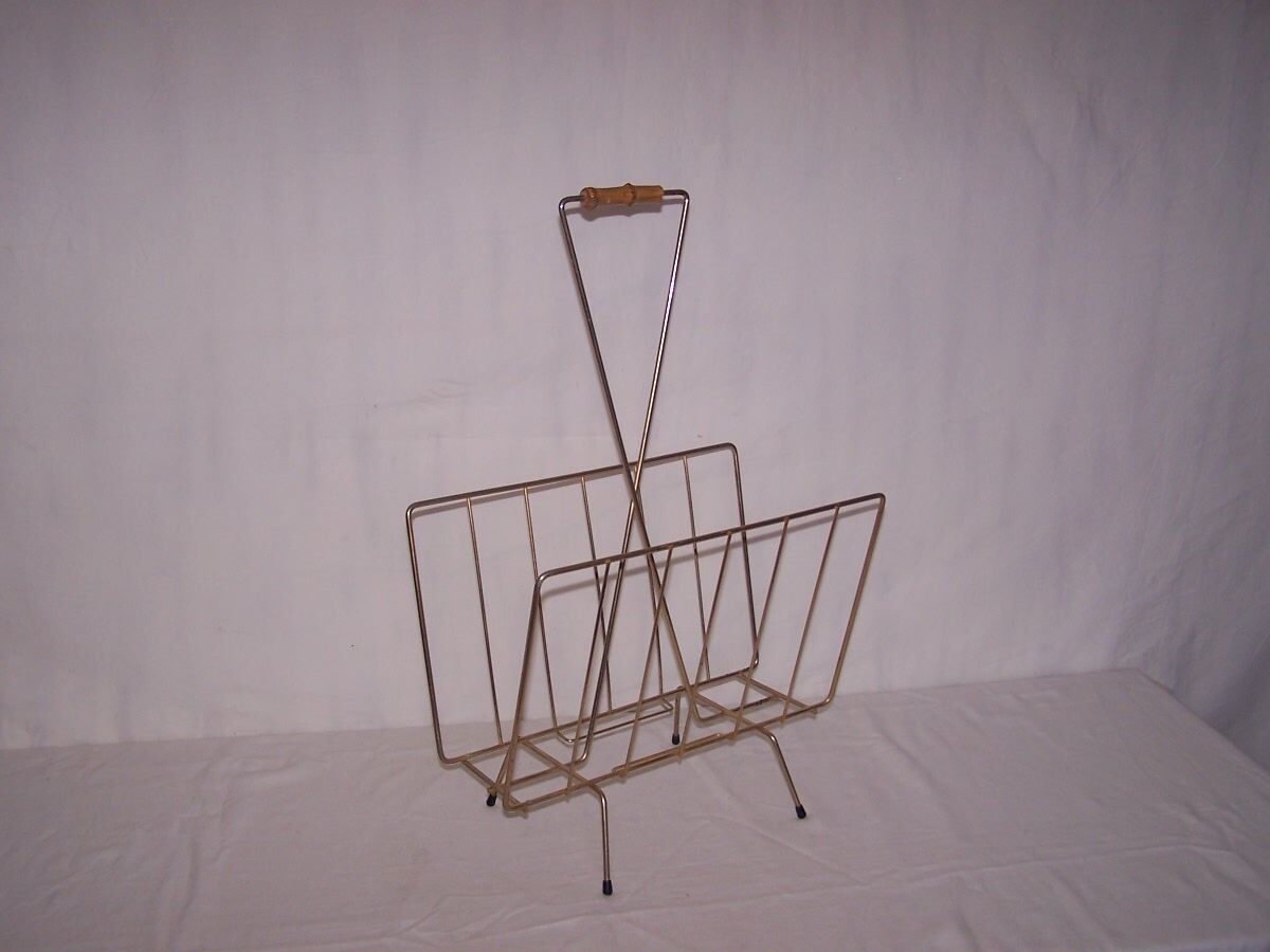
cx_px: 635
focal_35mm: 38
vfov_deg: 37.7
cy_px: 476
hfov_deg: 49.0
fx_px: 1394
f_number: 2.8
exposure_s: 1/60
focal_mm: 6.3
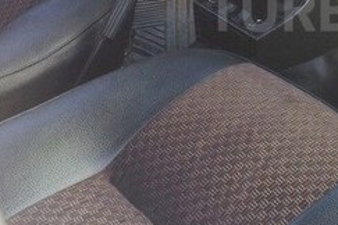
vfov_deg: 16.4
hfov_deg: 23.6
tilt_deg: -30.3
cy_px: 10
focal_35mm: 82
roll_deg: -4.2
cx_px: 349
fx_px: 770
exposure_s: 1/108
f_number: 2.2
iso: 32
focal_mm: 4.15
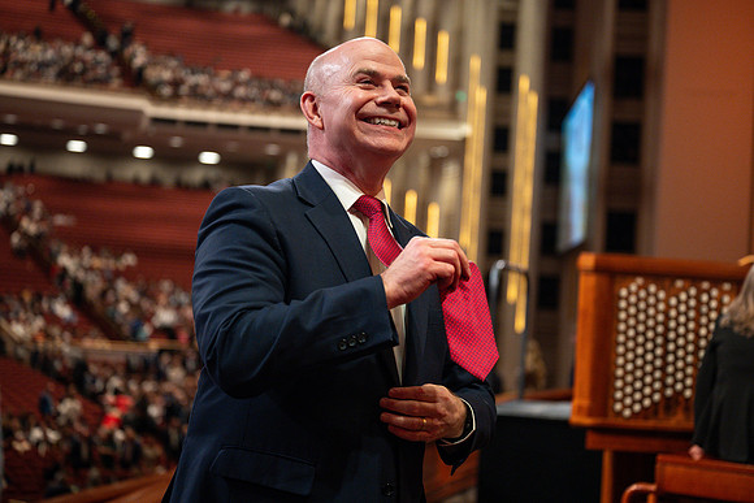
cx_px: 377
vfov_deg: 23.8
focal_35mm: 57
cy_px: 252
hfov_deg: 35.0
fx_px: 1194
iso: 1600
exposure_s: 1/400
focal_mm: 57
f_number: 2.8
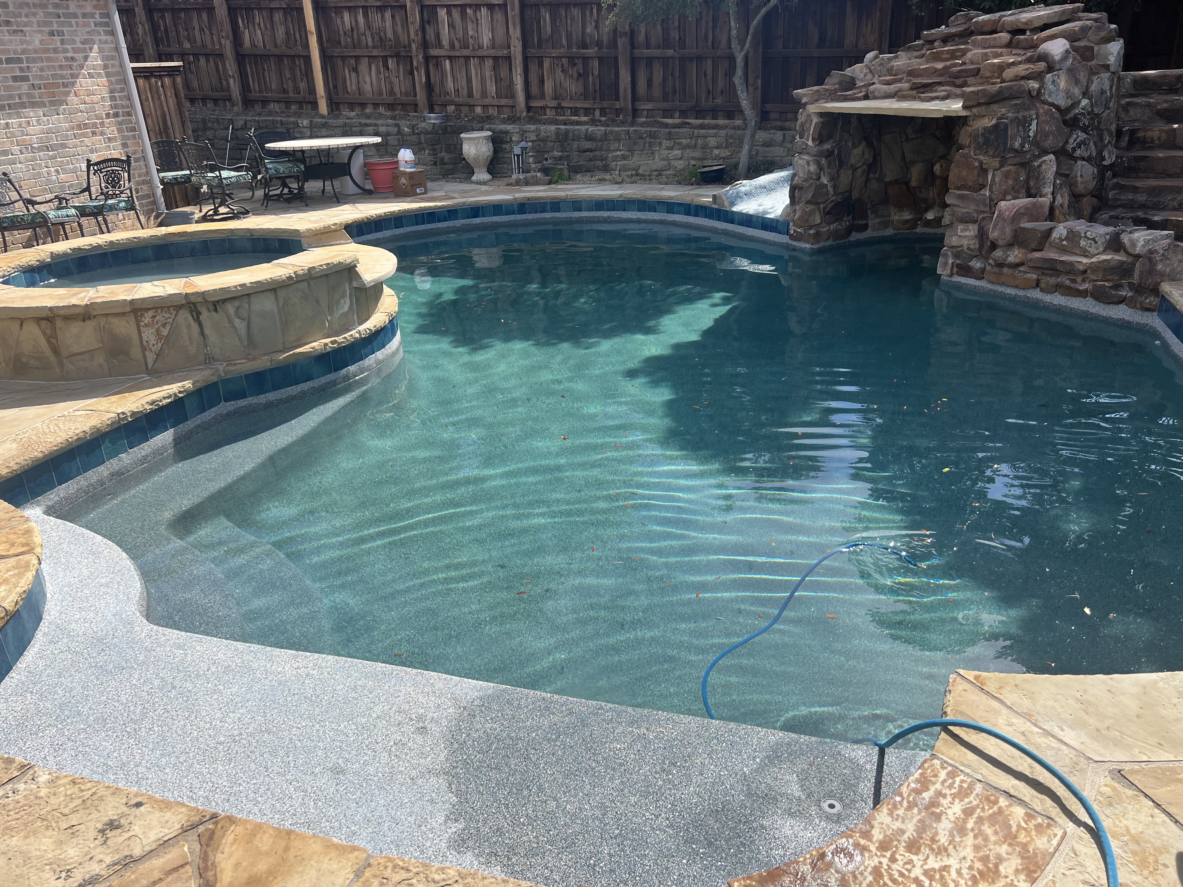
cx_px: 592
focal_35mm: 26
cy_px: 444
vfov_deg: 53.1
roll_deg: +3.2
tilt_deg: -22.2
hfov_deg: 67.3
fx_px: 889
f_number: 1.5
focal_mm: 5.7
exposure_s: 1/2571
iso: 50
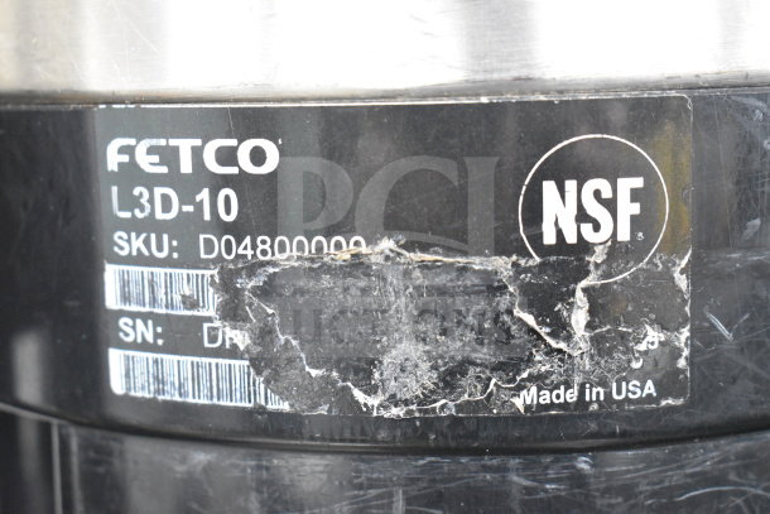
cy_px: 257
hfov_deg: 31.9
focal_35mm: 63
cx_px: 385
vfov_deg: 21.6
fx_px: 1348
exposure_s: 1/60
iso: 6400
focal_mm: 42
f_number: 5
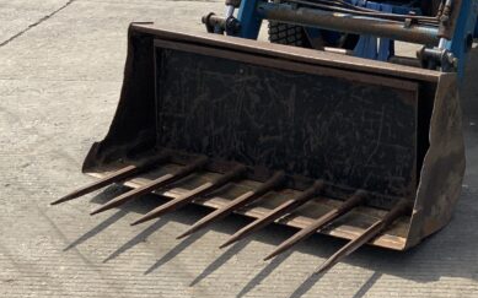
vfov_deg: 15.7
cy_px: -21
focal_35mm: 81
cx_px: 451
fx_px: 1055
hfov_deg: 24.6
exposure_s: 1/1912
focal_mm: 3
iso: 16
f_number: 1.8
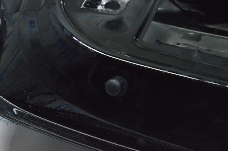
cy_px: 76
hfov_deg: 26.0
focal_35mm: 78
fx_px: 494
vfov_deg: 17.5
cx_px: 114
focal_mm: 52
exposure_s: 1/20
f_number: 20
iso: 6400
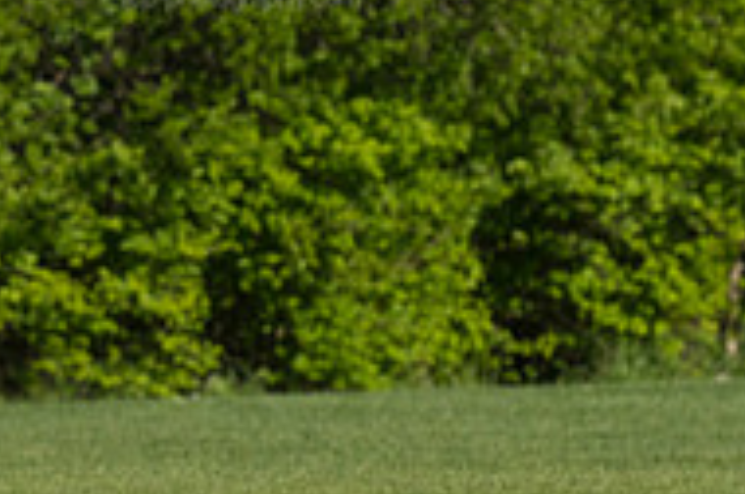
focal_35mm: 917
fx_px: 18945
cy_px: 412
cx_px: -314
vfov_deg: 1.5
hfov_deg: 2.2
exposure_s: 1/1600
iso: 250
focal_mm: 200
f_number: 5.6
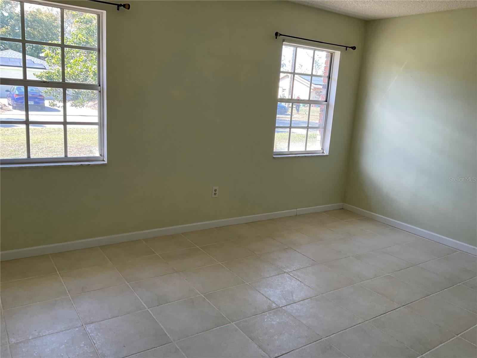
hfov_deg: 61.7
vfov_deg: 48.2
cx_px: 238
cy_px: 179
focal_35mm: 29
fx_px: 400
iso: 40
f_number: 1.8
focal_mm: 3
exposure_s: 1/120
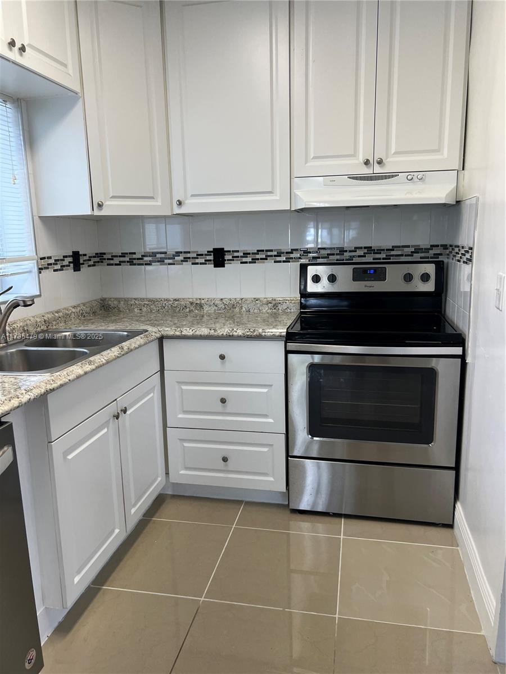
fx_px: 507
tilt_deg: -8.9
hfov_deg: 53.1
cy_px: 337
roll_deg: +1.6
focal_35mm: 26
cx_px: 253
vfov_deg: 67.3
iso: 64
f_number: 1.5
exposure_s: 1/120
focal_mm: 5.7
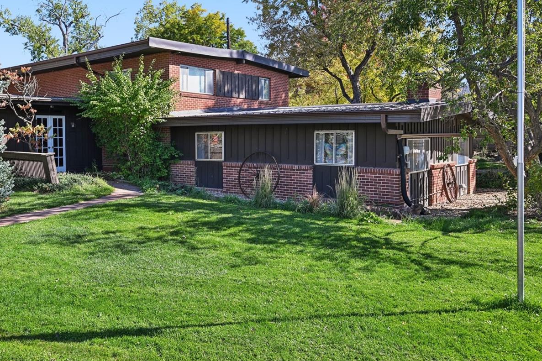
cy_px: 134
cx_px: 212
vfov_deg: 41.2
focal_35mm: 32
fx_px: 477
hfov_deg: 58.7
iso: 64
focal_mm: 23.5
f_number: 7.1
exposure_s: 1/50
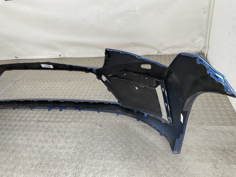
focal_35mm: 29
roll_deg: +5.2
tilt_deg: -31.9
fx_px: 198
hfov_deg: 61.7
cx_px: 118
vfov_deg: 48.2
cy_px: 88
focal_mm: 3
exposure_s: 1/101
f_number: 1.8
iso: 16
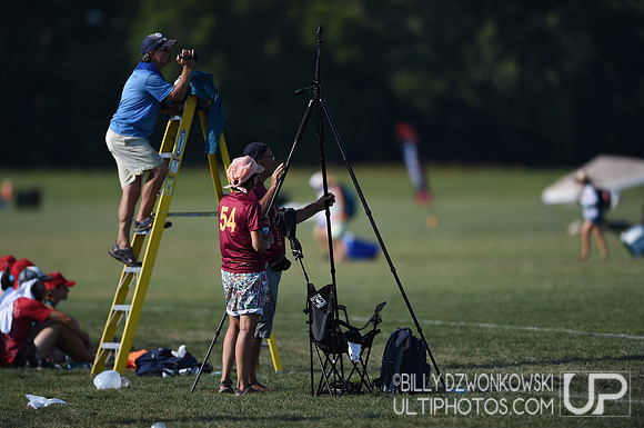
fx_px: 7146
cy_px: 214
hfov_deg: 5.2
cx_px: 322
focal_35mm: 400
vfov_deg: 3.4
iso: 100
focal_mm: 400
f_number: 2.8
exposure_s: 1/2000
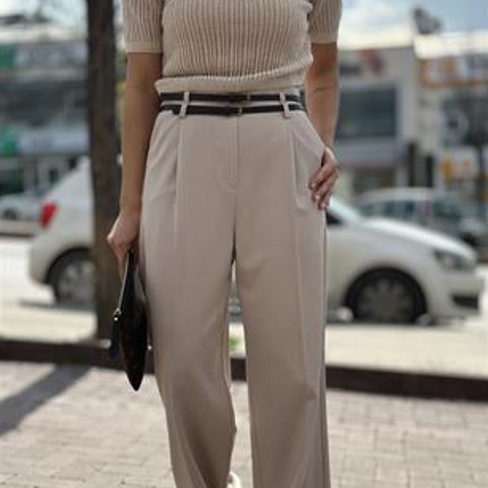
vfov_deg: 30.0
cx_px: 245
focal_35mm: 57
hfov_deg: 30.0
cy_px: 268
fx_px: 909
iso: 100
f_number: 1.78
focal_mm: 6.86
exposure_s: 1/6211
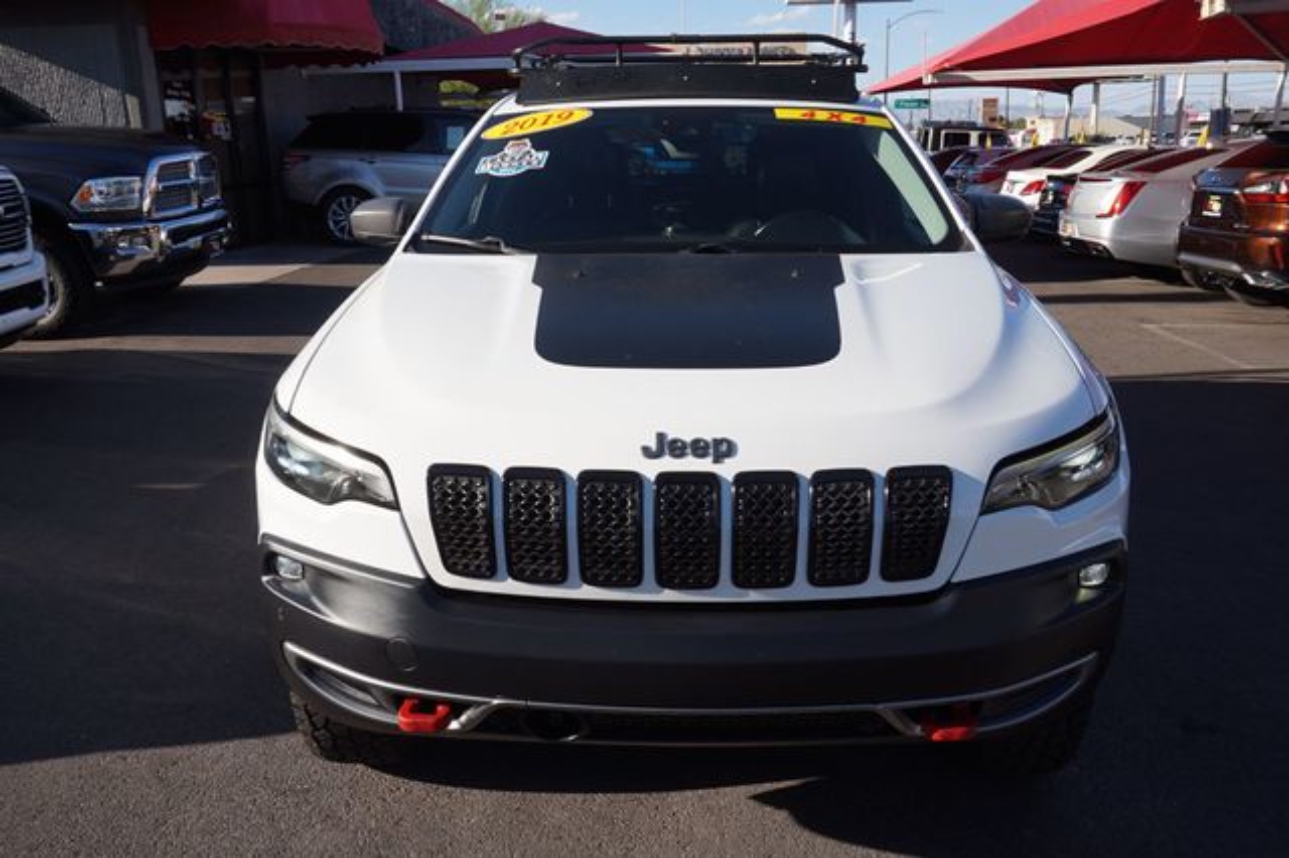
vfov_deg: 43.6
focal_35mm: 30
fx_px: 1074
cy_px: 429
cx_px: 644
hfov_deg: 62.0
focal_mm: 20
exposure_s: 1/125
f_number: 11
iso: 100
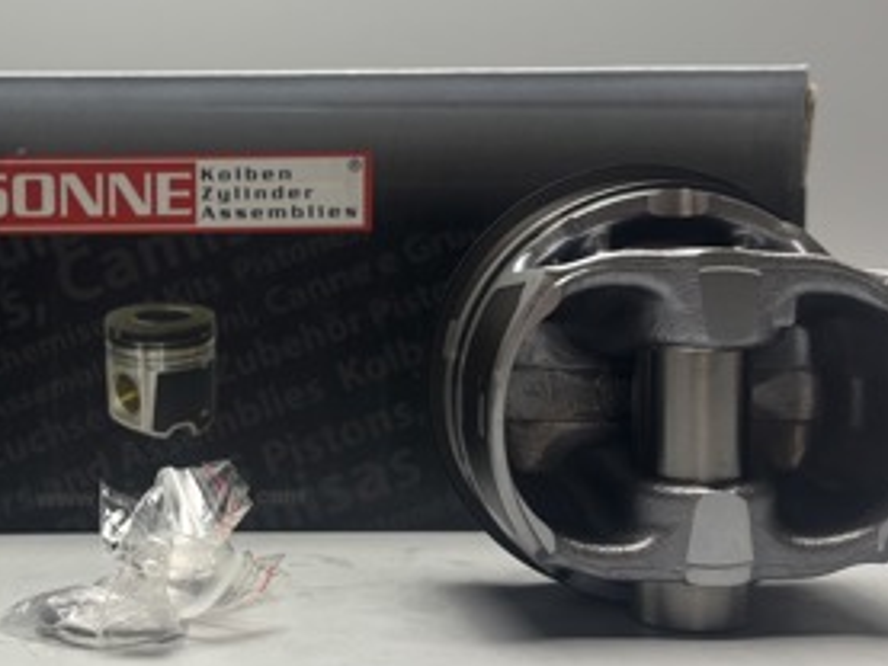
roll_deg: +0.0
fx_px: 1540
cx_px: 138
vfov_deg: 24.4
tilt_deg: -3.5
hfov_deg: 31.1
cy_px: 298
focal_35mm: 60
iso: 100
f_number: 1.6
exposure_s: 1/50
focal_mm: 5.96
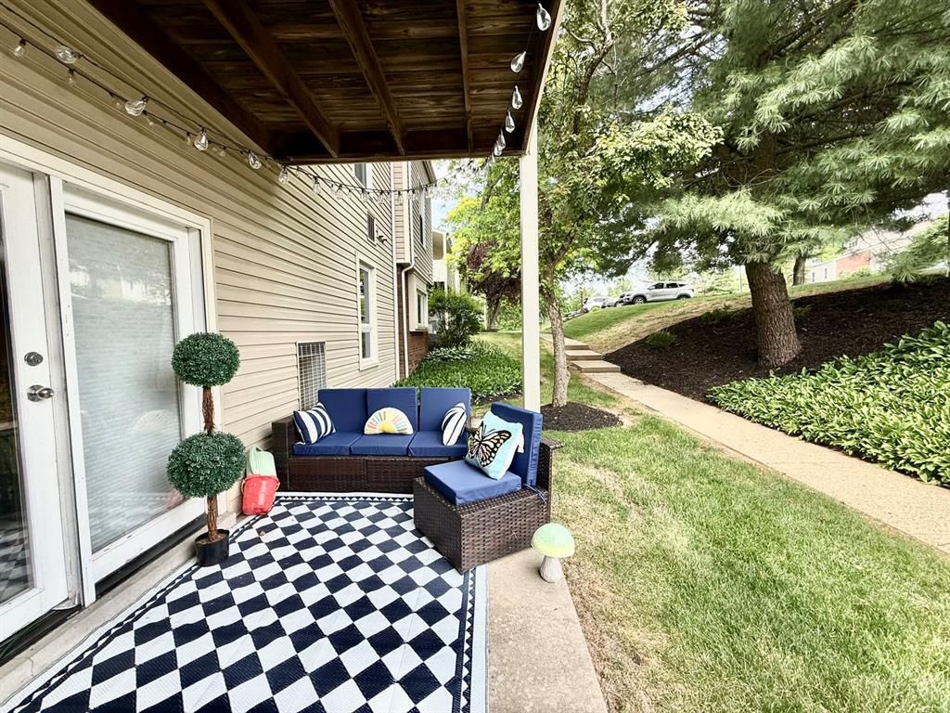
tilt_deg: -3.6
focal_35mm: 14
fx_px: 384
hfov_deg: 102.1
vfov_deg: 85.7
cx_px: 475
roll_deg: +1.4
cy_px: 356
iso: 64
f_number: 2.2
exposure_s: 1/340
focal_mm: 2.22
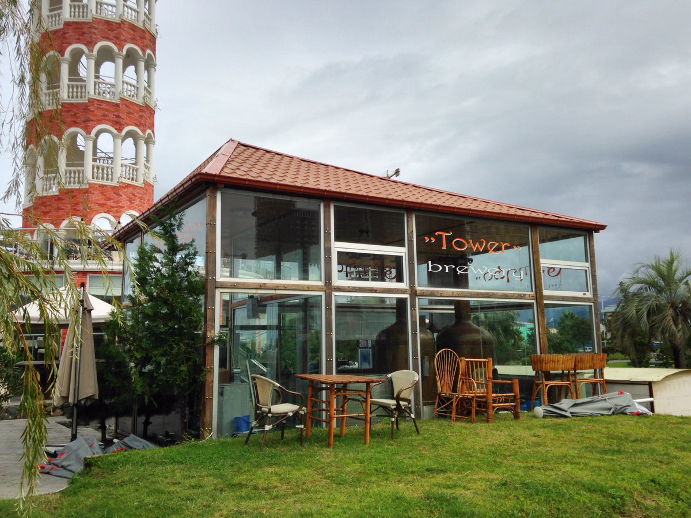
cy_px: 259
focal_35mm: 33
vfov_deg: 42.9
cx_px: 346
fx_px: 659
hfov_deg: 55.4
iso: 50
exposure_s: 1/4926
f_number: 2.4
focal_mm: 4.12
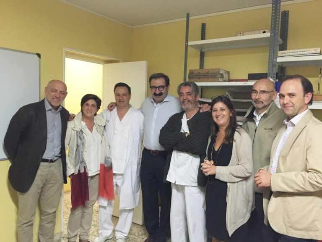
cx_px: 161
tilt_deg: -2.4
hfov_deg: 61.7
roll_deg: -2.6
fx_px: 270
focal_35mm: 29
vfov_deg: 48.2
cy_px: 121
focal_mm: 4.15
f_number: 2.2
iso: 320
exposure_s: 1/17
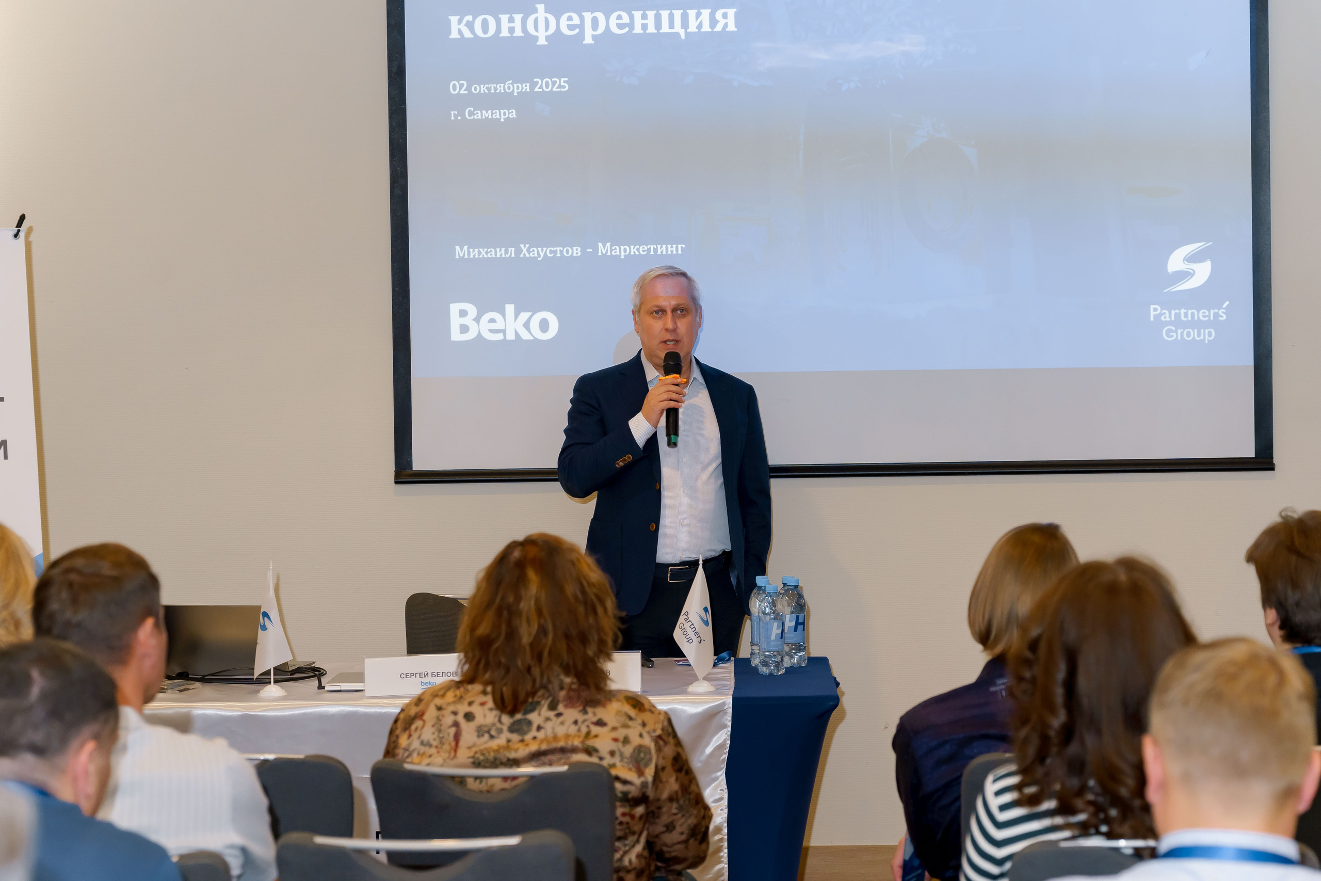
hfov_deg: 25.1
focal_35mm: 81
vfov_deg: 16.9
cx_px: 660
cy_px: 440
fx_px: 2972
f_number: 4.5
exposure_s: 1/125
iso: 1600
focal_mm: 81
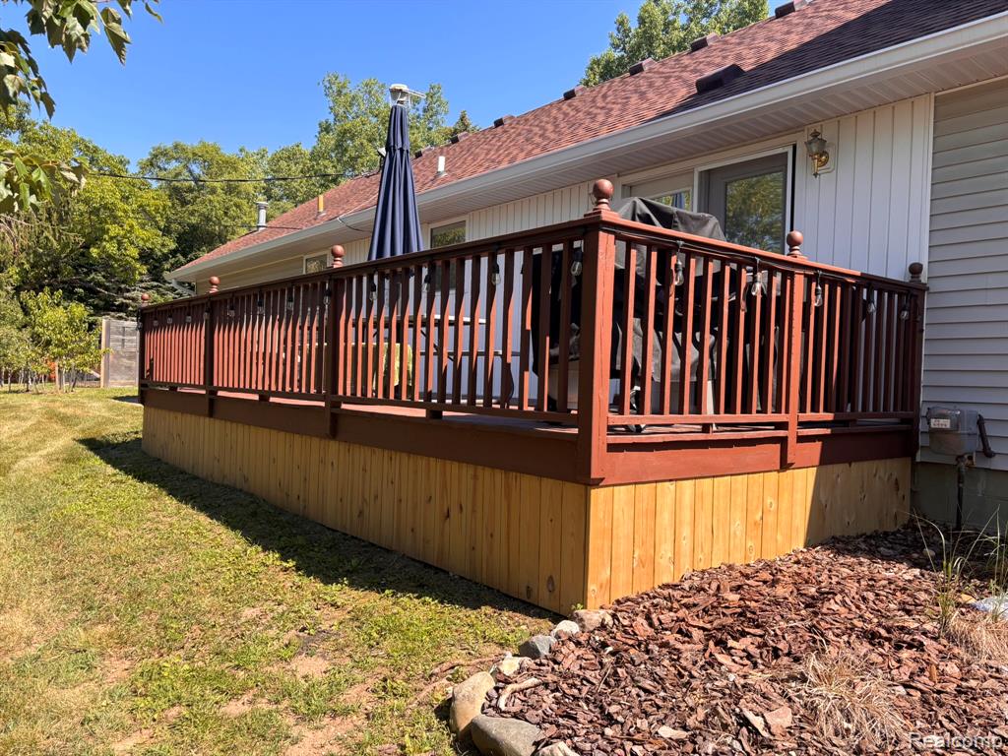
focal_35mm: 26
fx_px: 757
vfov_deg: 53.1
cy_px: 378
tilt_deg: +0.1
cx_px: 504
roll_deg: -1.5
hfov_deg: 67.3
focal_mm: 5.96
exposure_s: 1/1233
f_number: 1.6
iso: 50
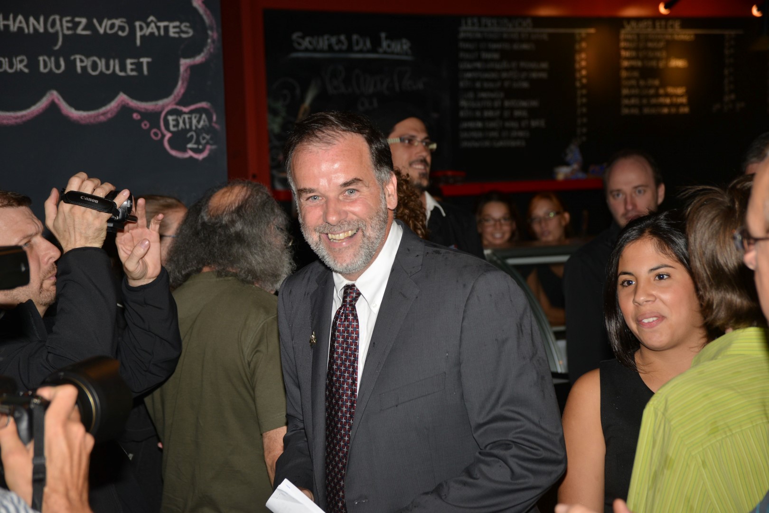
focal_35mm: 85
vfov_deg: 16.1
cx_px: 384
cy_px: 256
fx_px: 1816
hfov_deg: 23.9
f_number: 6.3
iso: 500
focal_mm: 85
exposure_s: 1/200
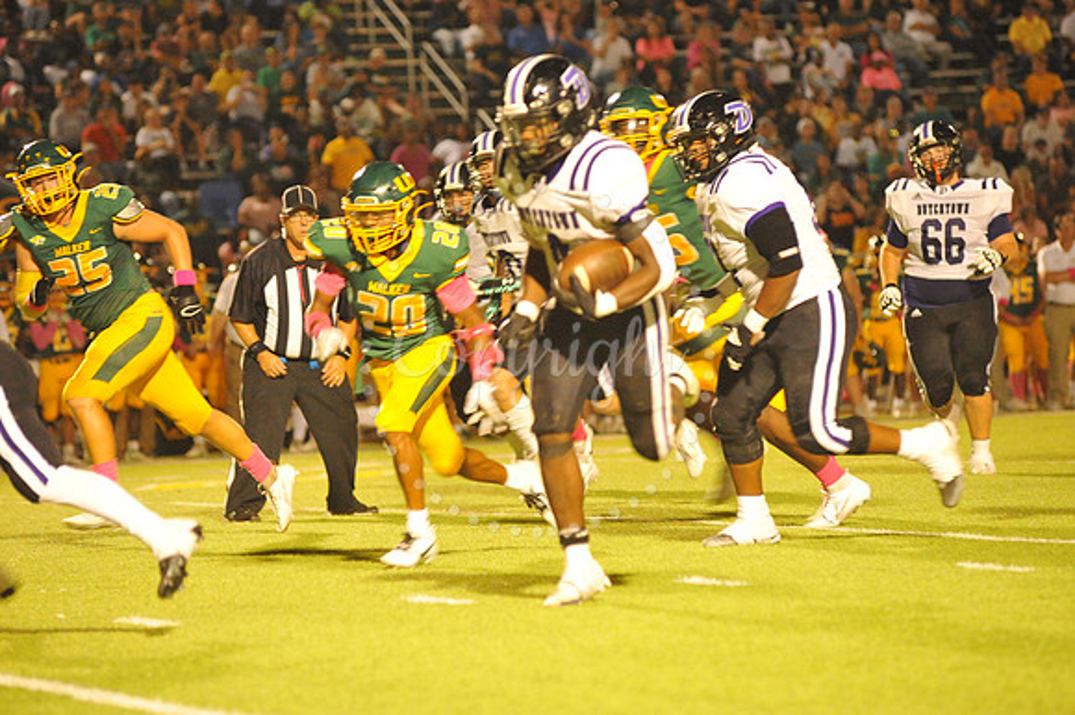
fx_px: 5969
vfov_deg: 6.9
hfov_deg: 10.3
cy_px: 358
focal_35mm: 200
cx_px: 538
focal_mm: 200
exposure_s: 1/200
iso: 6400
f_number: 5
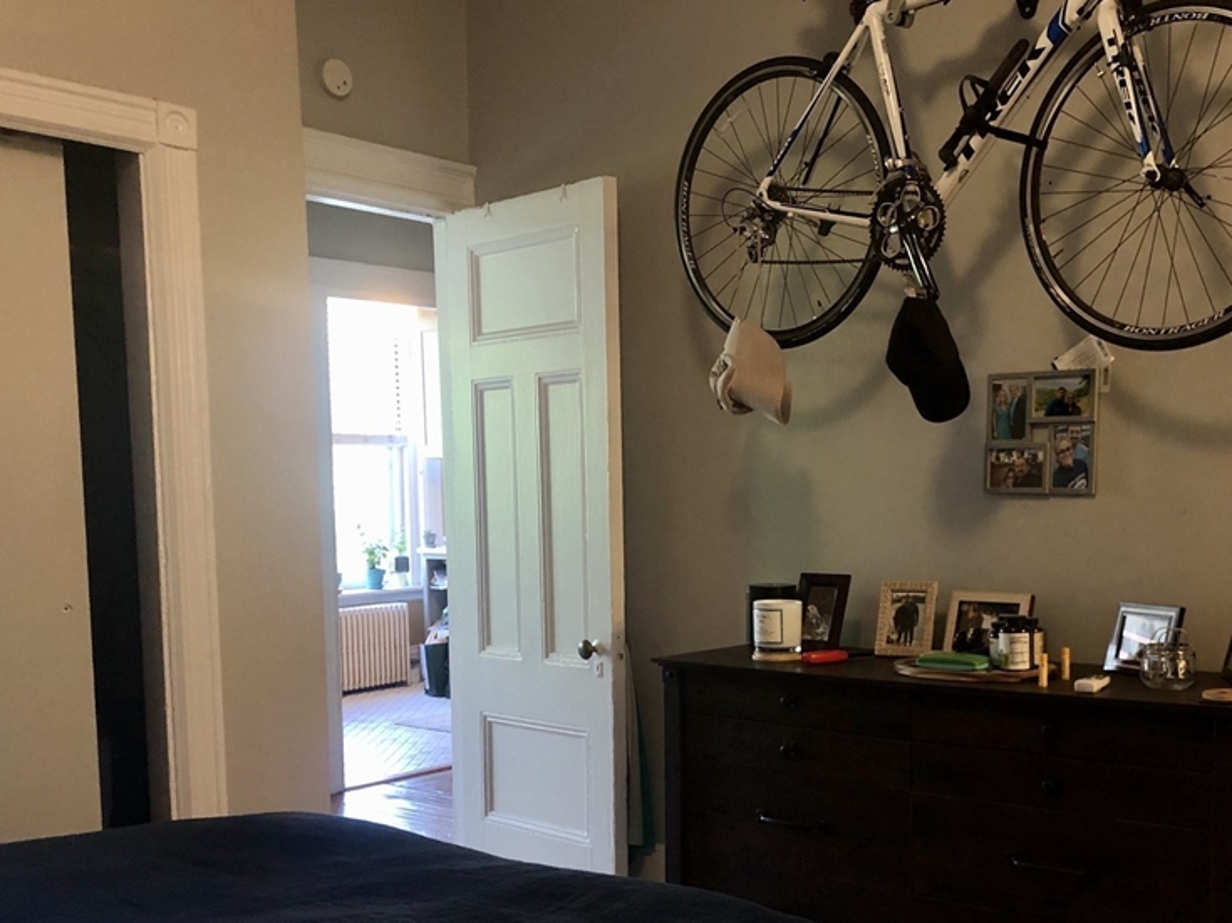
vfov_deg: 36.3
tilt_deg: -6.5
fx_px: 1388
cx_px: 764
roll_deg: +1.6
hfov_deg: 47.5
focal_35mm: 39
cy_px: 637
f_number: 1.8
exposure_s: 1/15
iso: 50
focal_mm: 4
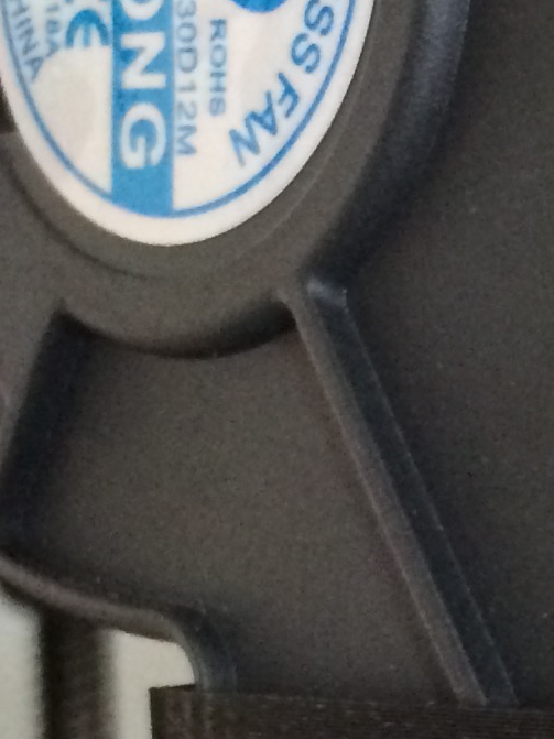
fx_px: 3010
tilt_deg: -3.6
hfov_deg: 9.9
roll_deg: +2.9
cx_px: 1029
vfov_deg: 14.0
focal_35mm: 141
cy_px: 478
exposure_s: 1/20
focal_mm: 4.15
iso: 320
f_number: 2.2
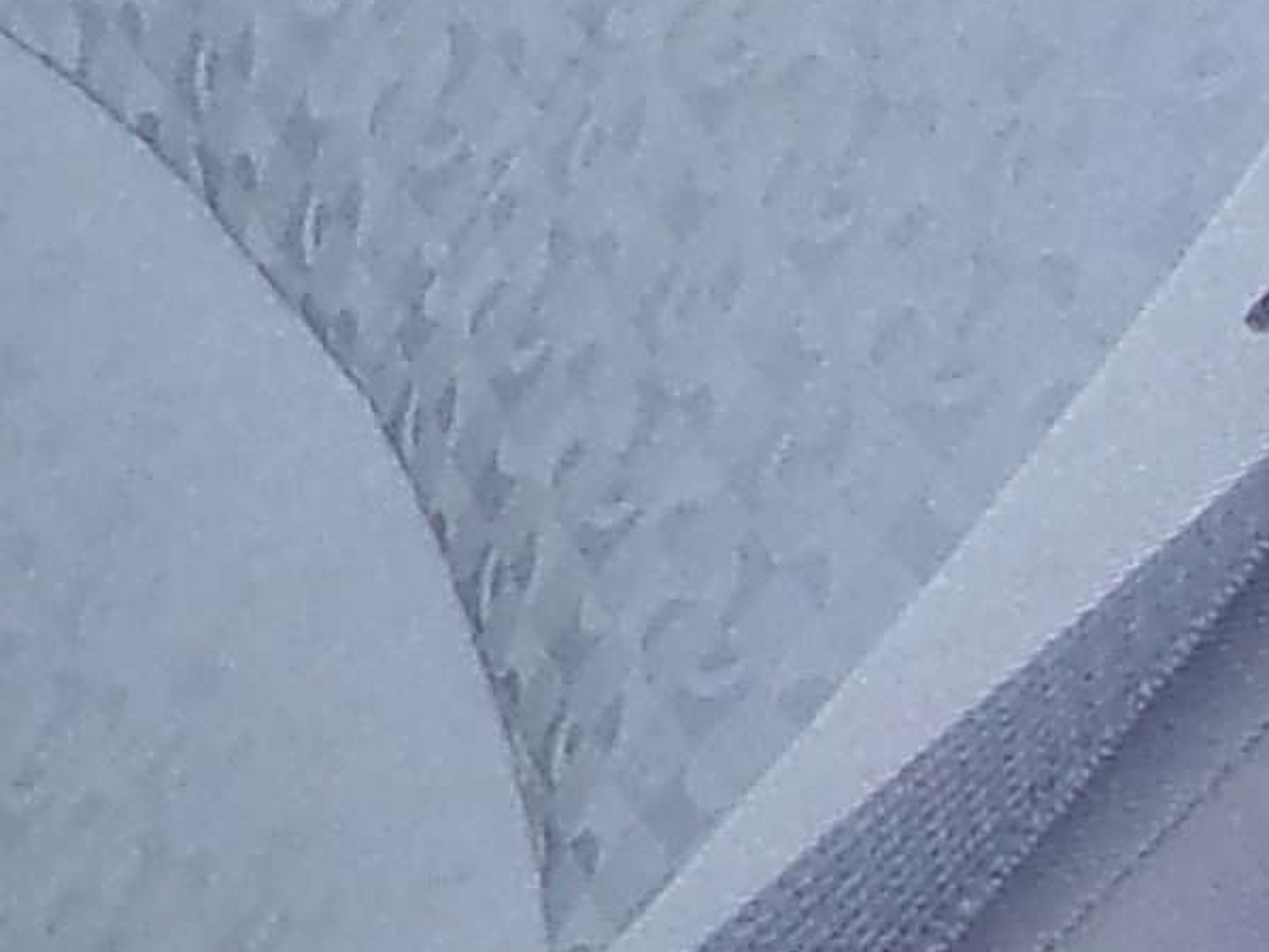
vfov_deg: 6.9
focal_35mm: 216
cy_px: 89
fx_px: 7920
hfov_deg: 8.4
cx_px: -1803
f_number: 3.9
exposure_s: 1/34
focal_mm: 5.1
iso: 140
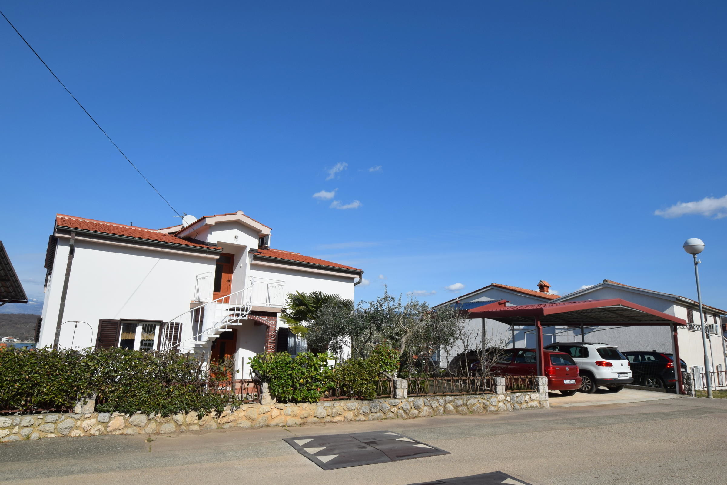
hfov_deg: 81.2
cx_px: 364
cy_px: 242
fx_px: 424
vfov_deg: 59.5
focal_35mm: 21
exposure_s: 1/500
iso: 200
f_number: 11
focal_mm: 14
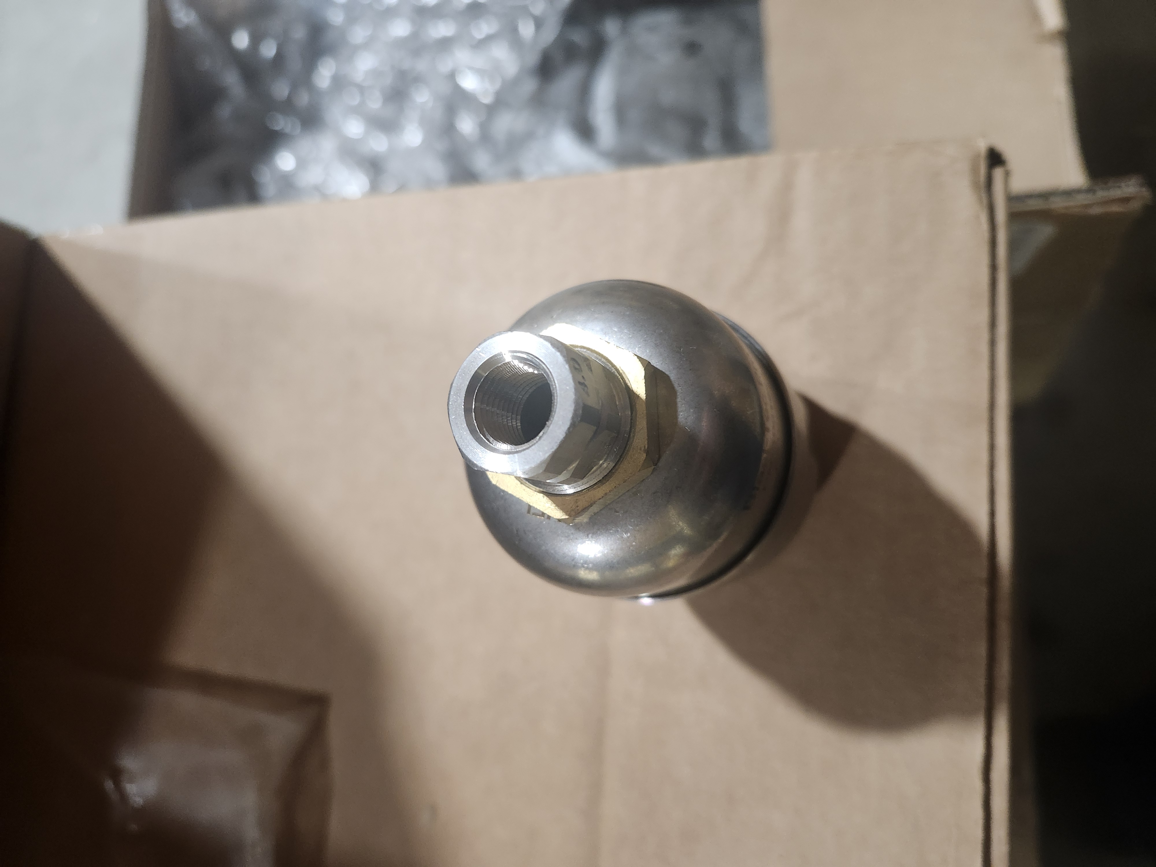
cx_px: 578
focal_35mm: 23
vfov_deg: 58.9
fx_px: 768
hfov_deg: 73.9
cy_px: 434
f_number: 1.8
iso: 640
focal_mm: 5.54
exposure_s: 1/40
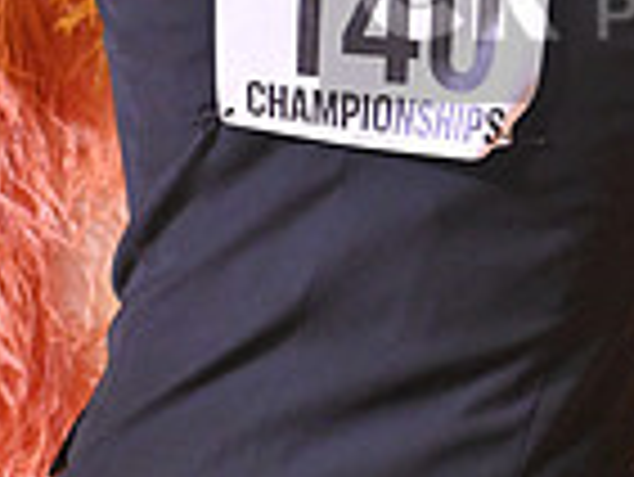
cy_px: -16
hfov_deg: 4.5
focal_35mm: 435
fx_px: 7974
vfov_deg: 3.4
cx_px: 809
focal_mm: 110
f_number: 5
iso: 4000
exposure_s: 1/400
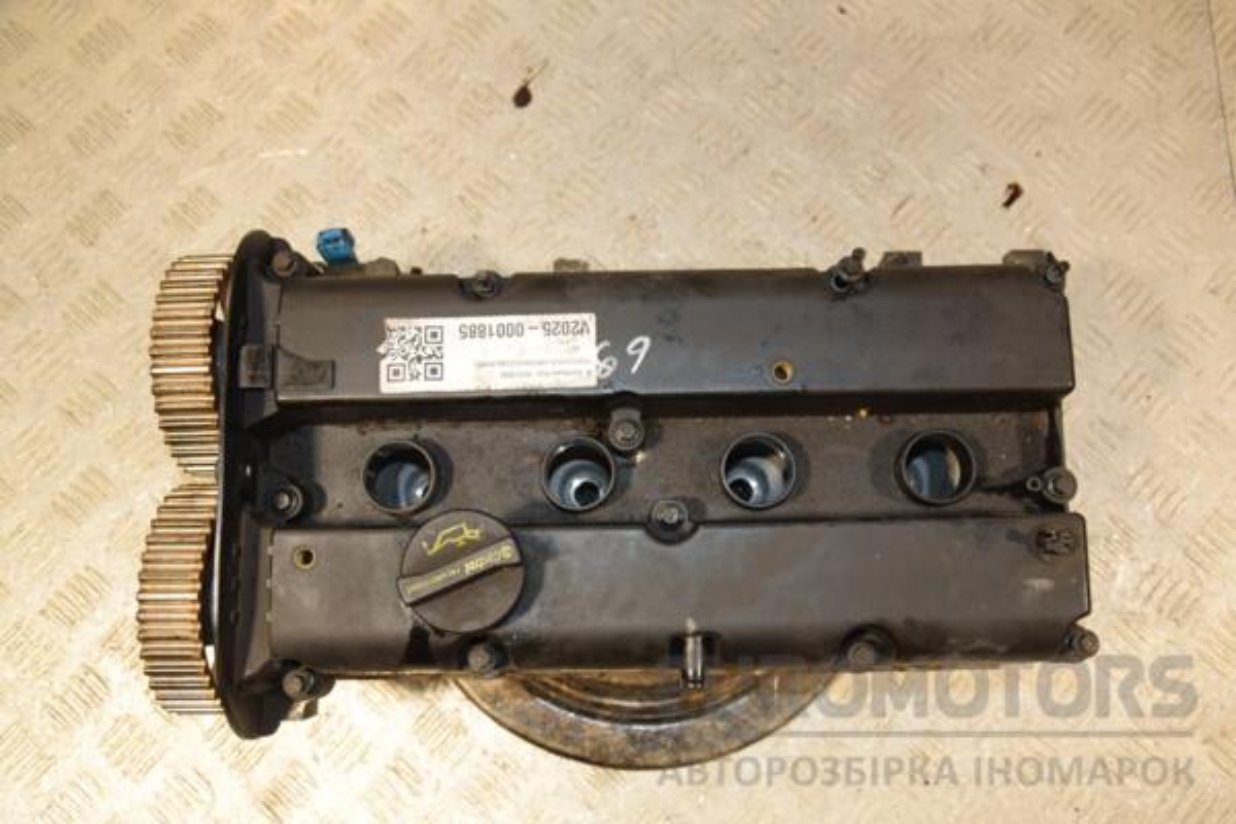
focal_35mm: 36
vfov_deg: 36.9
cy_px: 412
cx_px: 618
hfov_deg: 53.1
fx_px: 1236
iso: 800
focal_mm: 24
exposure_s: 1/160
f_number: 5
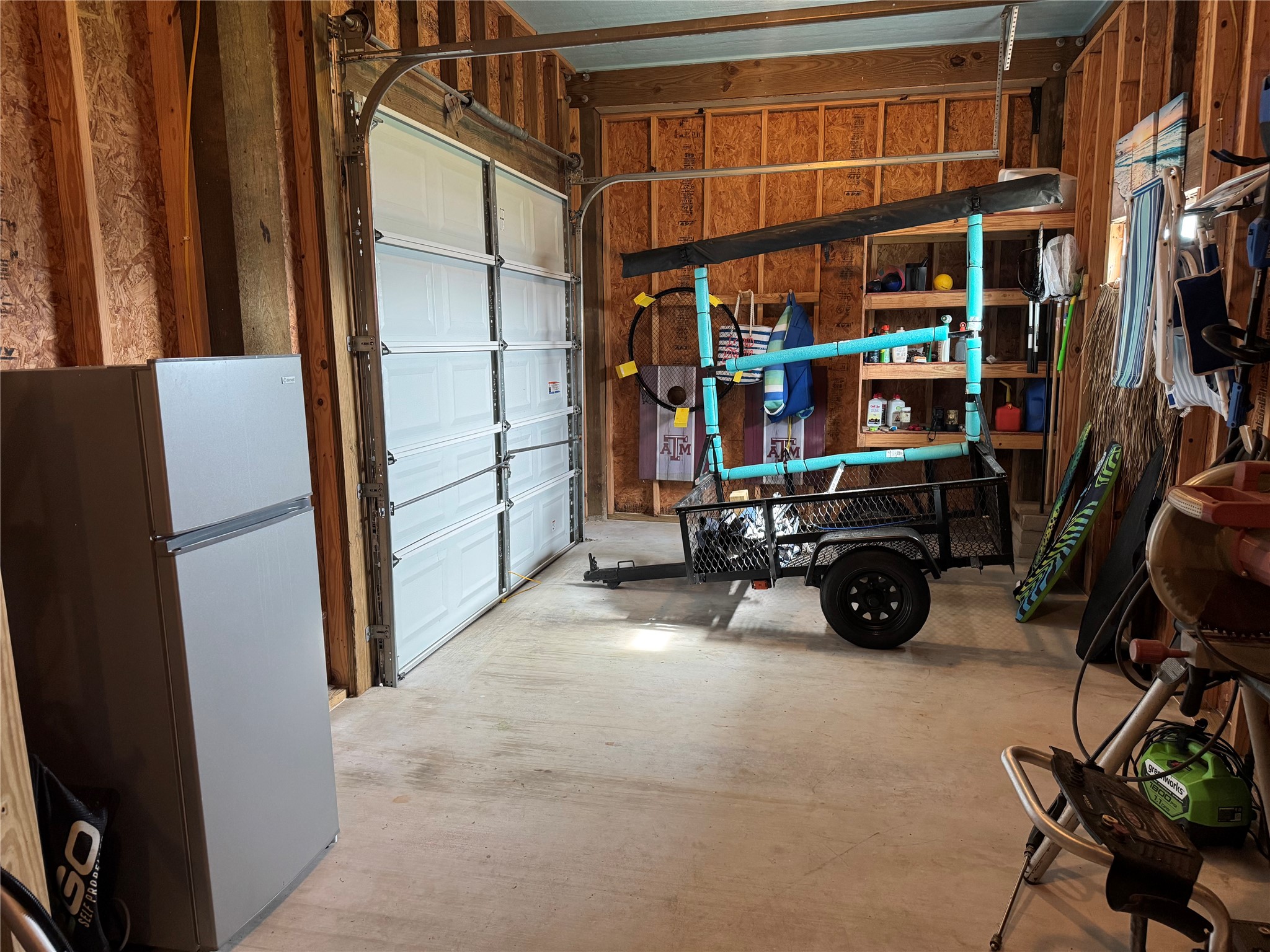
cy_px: 476
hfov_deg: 71.6
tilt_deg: -8.7
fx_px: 881
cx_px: 635
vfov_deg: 56.8
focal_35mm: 24
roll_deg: +0.0
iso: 400
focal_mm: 6.76
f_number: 1.78
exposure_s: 1/60
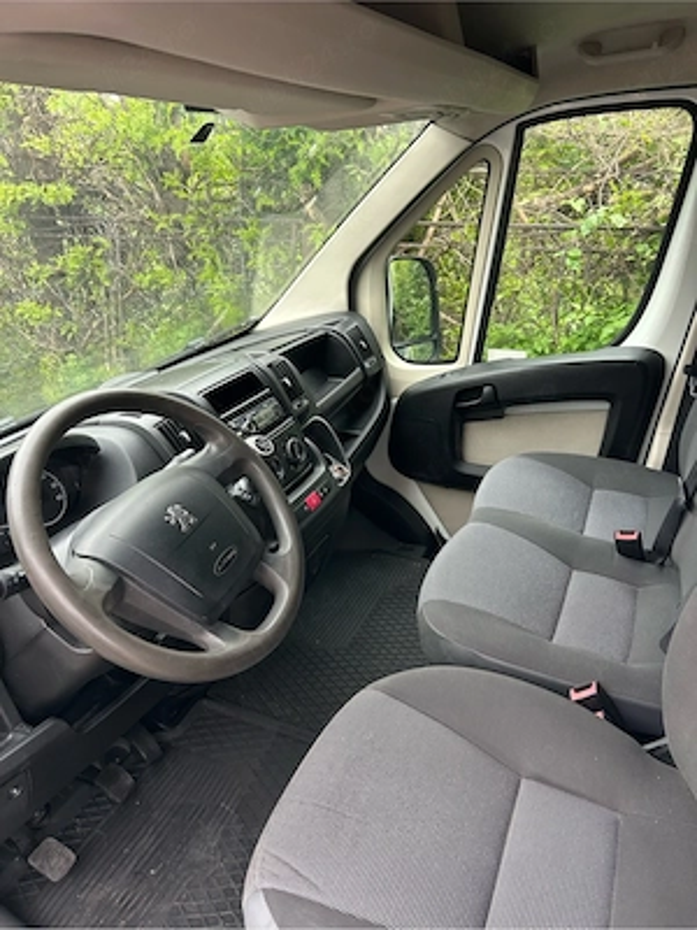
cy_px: 465
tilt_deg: -25.8
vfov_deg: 67.3
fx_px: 698
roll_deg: +1.3
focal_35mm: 26
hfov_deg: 53.1
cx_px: 348
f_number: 1.5
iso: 125
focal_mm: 5.7
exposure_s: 1/112
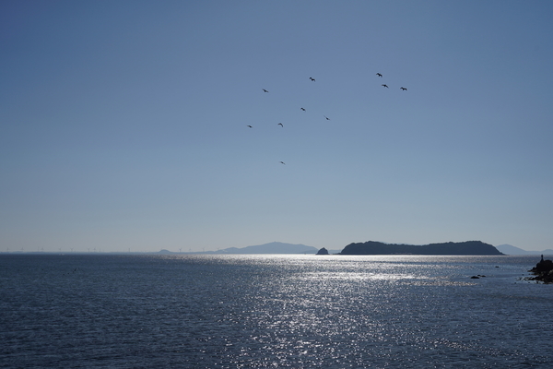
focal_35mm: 45
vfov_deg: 29.9
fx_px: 691
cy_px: 184
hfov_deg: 43.6
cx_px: 276
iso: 100
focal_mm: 45
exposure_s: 1/2000
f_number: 8
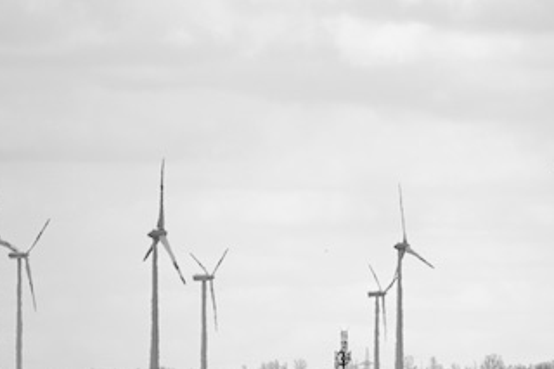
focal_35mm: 1127
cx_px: 409
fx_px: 17334
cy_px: 236
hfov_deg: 1.8
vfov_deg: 1.2
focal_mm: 400
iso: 100
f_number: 7.1
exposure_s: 1/1000
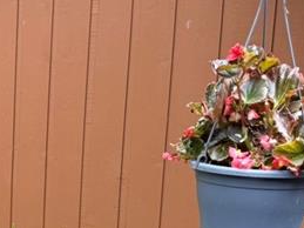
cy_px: 254
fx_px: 834
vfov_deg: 15.1
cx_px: -83
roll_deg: +0.2
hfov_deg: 19.2
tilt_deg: -11.7
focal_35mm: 95
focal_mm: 6.76
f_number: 1.78
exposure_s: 1/481
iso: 100
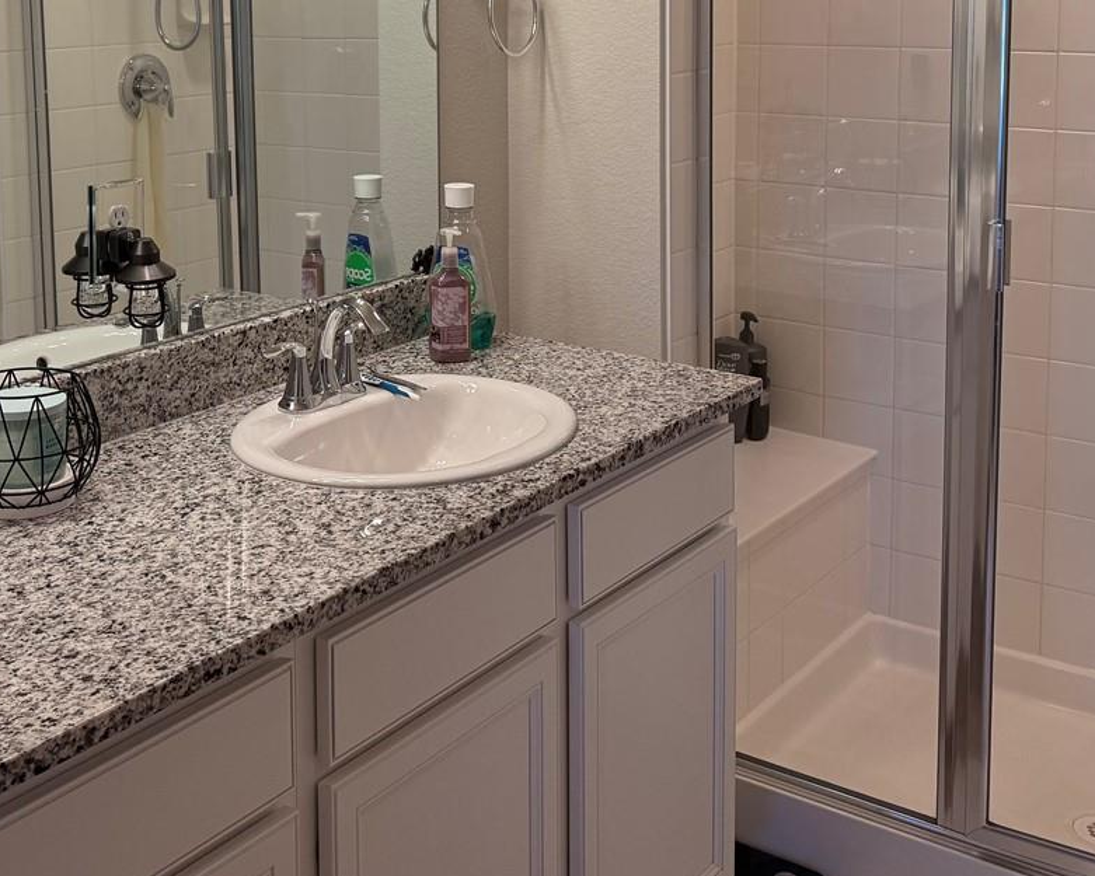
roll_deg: +0.6
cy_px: 90
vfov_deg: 30.1
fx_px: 1556
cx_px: 346
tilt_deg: -4.2
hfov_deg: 38.2
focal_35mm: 48
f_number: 1.78
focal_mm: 6.76
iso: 160
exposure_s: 1/230
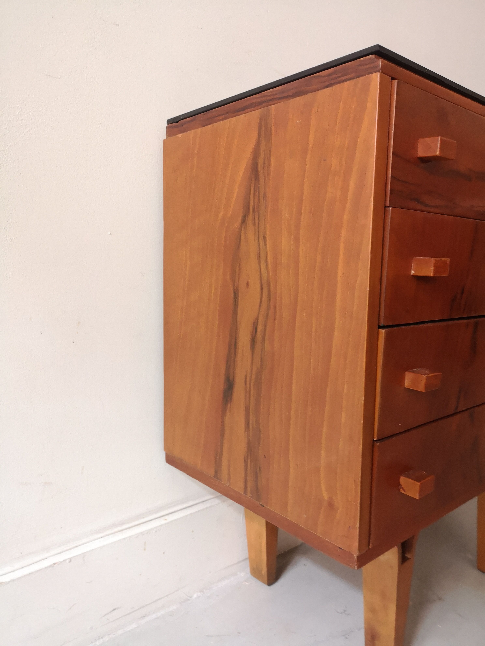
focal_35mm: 27
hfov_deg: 51.4
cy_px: 323
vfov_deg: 65.3
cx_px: 242
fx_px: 504
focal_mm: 3.95
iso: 500
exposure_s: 1/50
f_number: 1.8
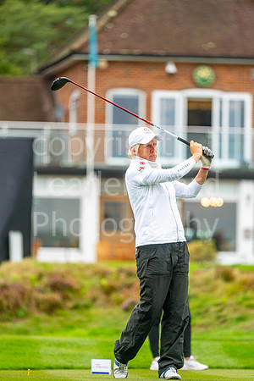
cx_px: 127
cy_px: 190
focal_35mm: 300
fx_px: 3175
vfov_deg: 6.9
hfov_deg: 4.6
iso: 800
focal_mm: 300
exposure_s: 1/1000
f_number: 4
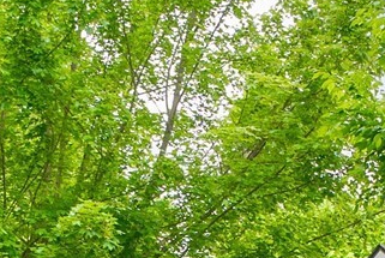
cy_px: 491
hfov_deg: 17.4
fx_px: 1242
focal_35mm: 116
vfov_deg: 10.9
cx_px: 317
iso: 500
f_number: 7.1
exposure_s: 1/30
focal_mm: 22
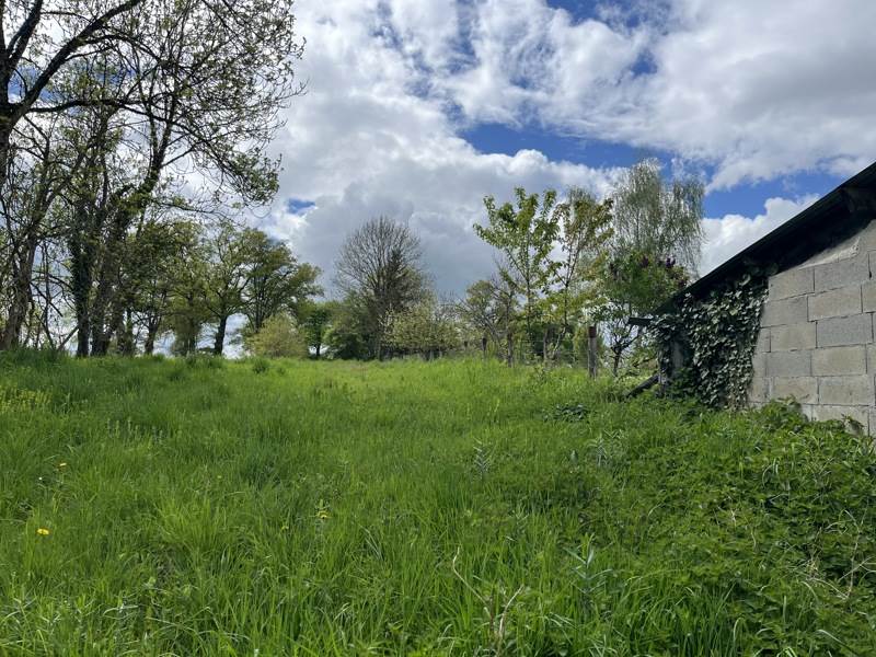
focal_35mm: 26
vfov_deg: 53.1
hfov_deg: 67.3
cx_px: 438
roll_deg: -1.2
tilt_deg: +8.5
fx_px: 658
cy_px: 328
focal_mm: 5.1
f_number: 1.6
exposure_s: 1/5319
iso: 50
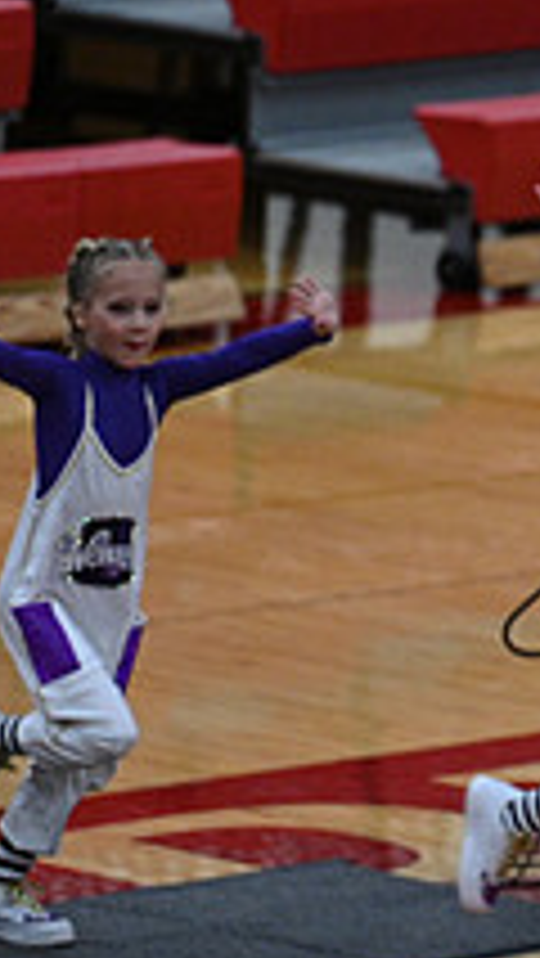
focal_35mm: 542
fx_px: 13780
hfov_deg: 2.2
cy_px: 524
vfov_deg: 4.0
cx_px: 1278
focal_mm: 190
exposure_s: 1/400
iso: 4000
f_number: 4
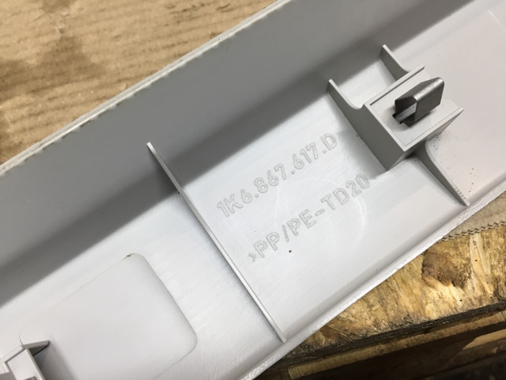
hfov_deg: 61.7
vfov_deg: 48.2
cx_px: 253
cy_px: 190
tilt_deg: -58.7
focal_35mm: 29
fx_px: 424
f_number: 2.2
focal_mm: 4.15
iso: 40
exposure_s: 1/33
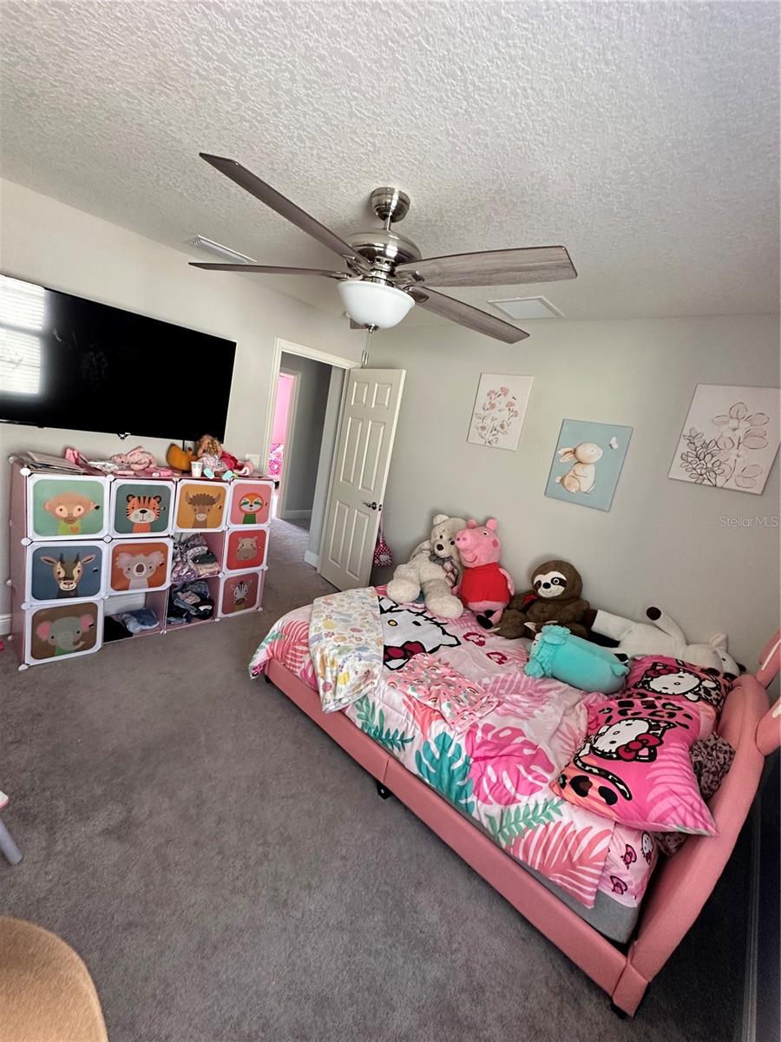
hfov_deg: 85.7
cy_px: 521
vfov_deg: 102.1
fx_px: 421
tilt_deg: -14.1
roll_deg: -11.5
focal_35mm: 14
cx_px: 390
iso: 320
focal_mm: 2.22
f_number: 2.2
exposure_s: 1/99
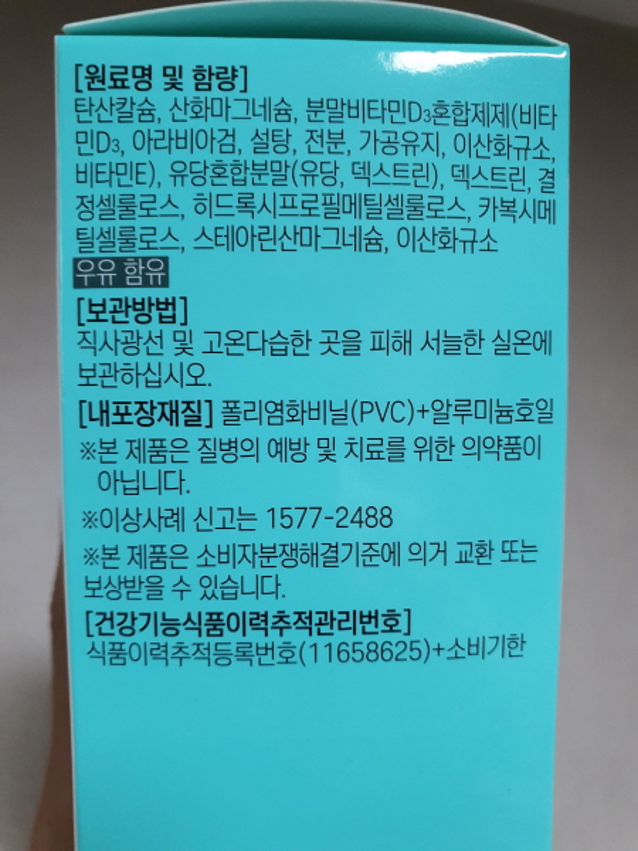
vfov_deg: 67.3
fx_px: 639
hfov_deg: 53.1
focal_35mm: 26
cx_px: 319
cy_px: 426
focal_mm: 4.3
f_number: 2.4
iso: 320
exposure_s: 1/40
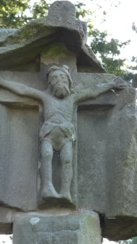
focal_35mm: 80
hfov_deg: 15.1
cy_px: 125
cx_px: 52
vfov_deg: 26.5
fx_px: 516
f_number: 4.2
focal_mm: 11.3
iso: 160
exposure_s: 1/80
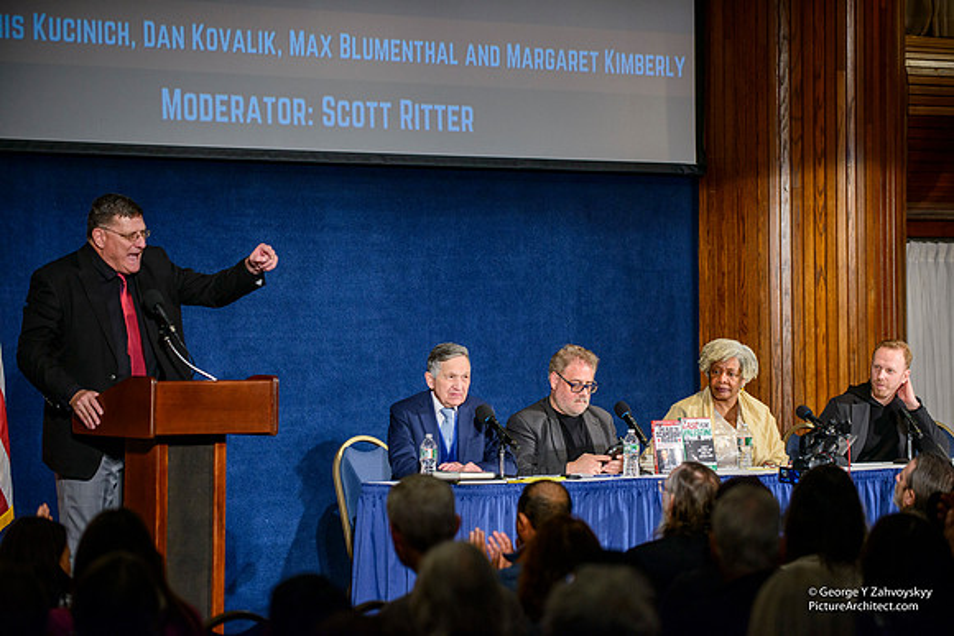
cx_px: 477
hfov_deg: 15.8
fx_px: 3446
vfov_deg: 10.6
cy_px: 318
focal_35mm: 130
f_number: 3.5
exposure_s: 1/200
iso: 1000
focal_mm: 130
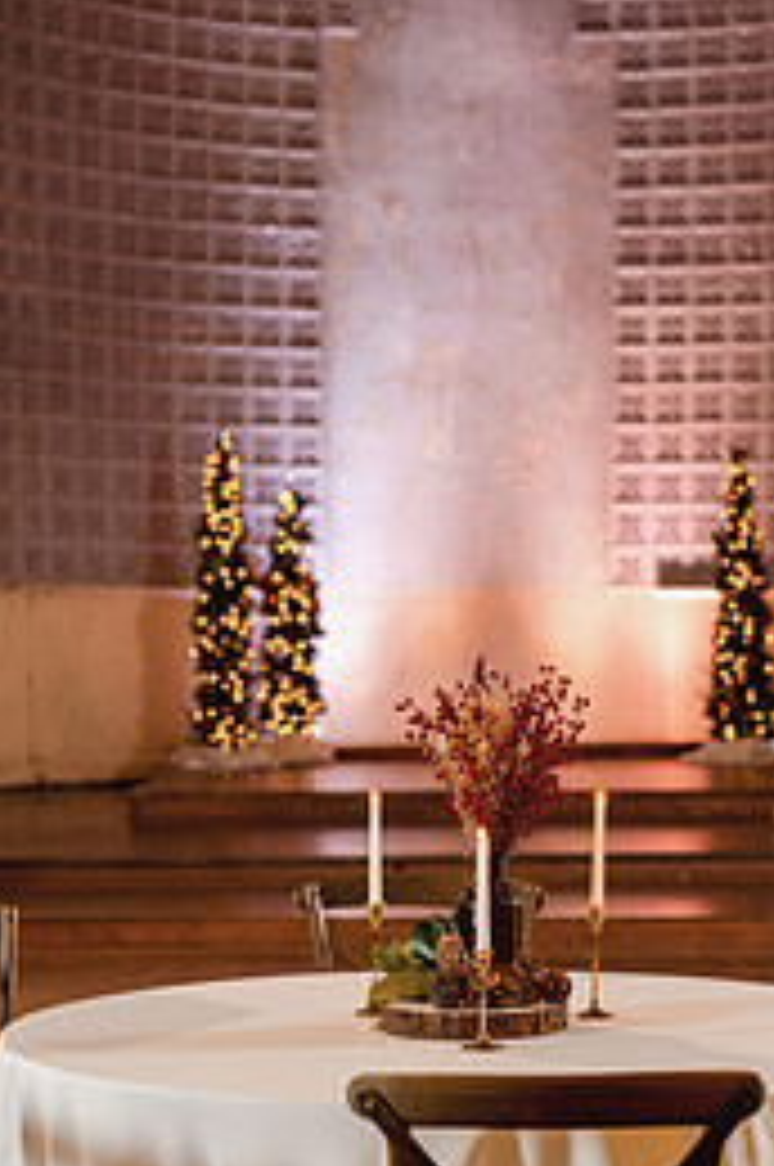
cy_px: 927
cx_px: 522
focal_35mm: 87
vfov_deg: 23.1
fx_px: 2813
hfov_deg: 15.6
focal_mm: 50
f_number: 2.8
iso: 400
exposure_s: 1/80
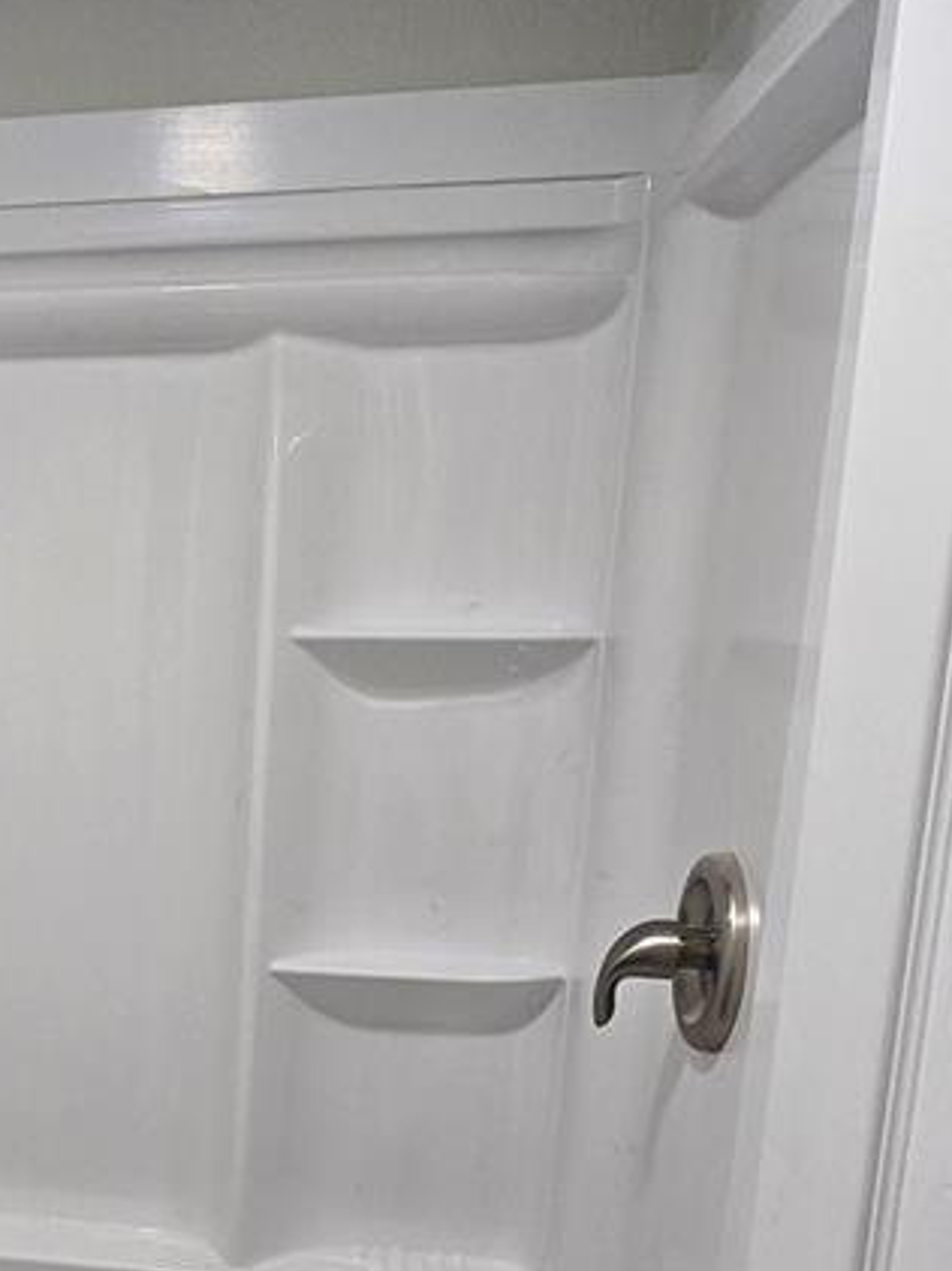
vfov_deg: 48.6
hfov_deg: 34.6
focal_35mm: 37
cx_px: -30
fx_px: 1358
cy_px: 919
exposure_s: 1/60
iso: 100
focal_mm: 2.2
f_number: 2.2
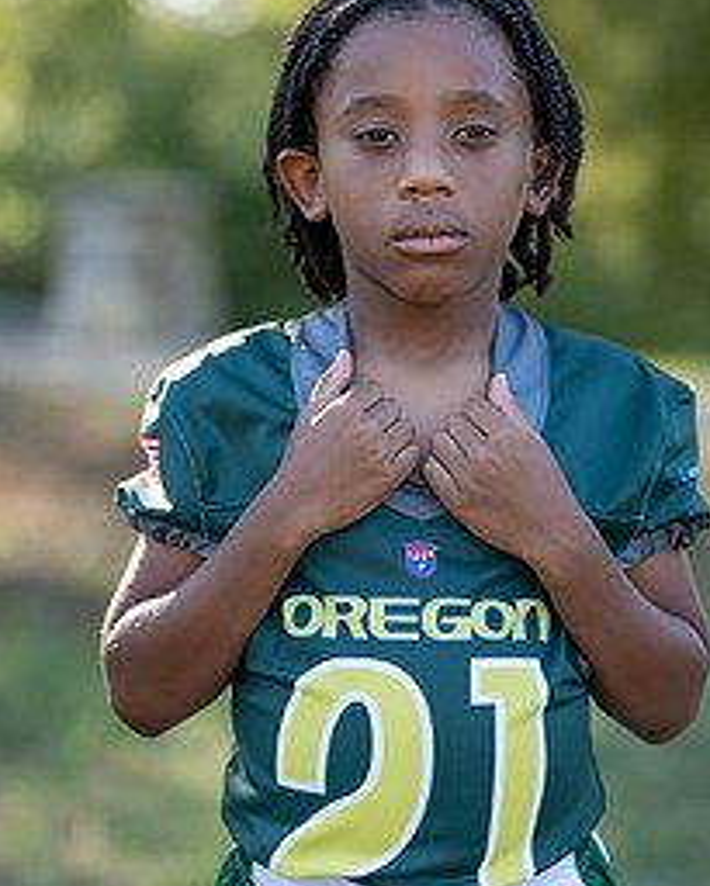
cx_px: 443
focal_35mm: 114
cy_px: 440
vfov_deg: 16.9
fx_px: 2993
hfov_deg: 13.5
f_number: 1.2
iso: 100
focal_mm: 50
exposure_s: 1/1250
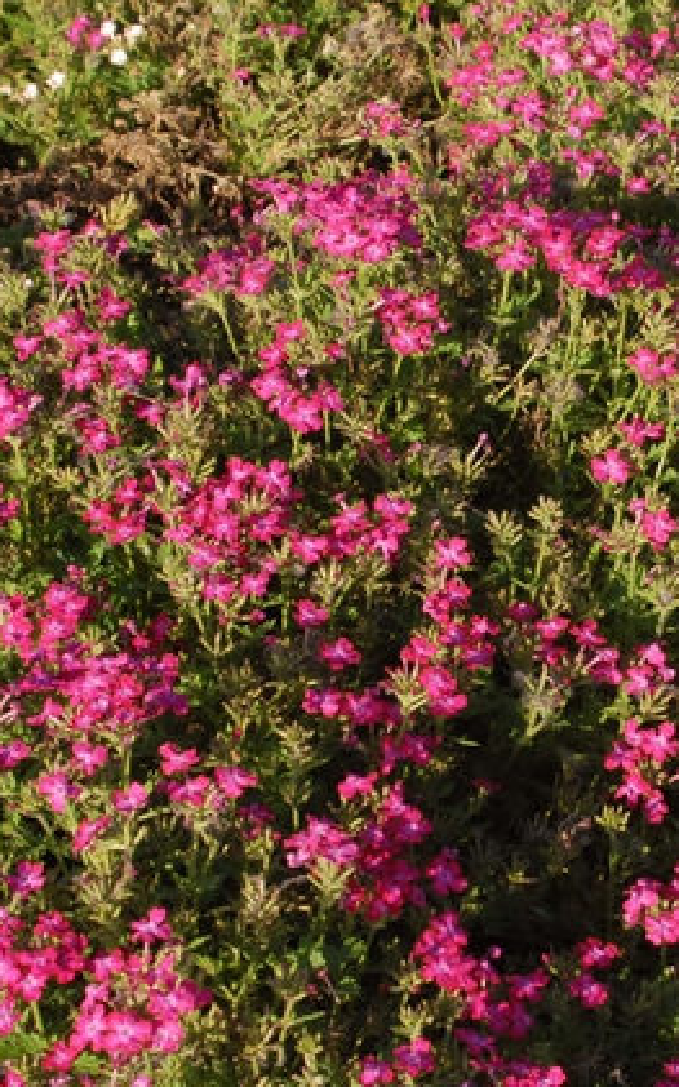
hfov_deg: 10.9
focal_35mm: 119
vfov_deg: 17.5
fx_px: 3525
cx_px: 633
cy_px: 608
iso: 400
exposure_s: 1/250
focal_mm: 32
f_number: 8
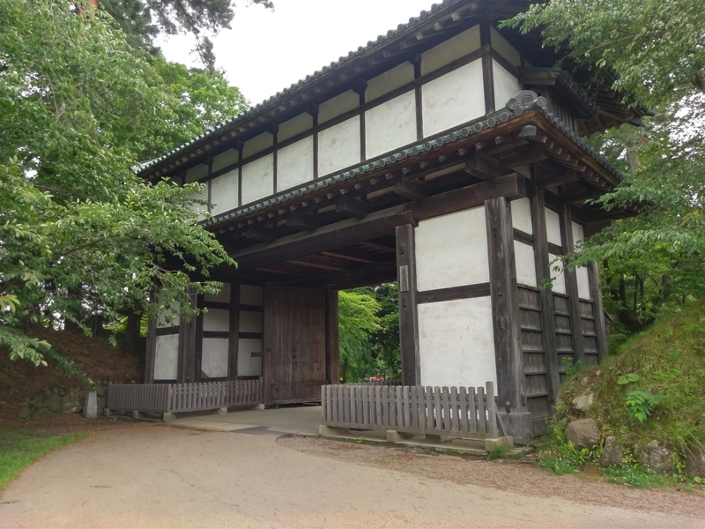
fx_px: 530
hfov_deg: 67.3
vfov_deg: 53.1
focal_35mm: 26
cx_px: 352
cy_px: 264
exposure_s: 1/246
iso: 100
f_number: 1.8
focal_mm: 4.58
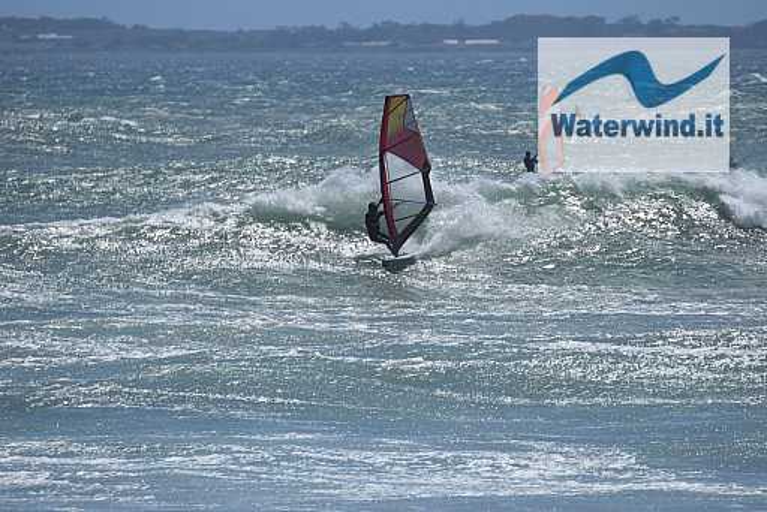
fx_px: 9593
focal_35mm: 450
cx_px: 384
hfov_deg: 4.6
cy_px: 256
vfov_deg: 3.1
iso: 200
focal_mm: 300
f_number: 7.1
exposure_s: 1/800
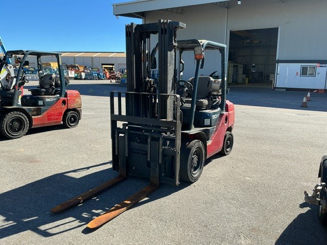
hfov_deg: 61.7
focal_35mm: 29
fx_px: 274
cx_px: 164
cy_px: 122
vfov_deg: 48.2
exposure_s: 1/1168
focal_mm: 3
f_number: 1.8
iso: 25
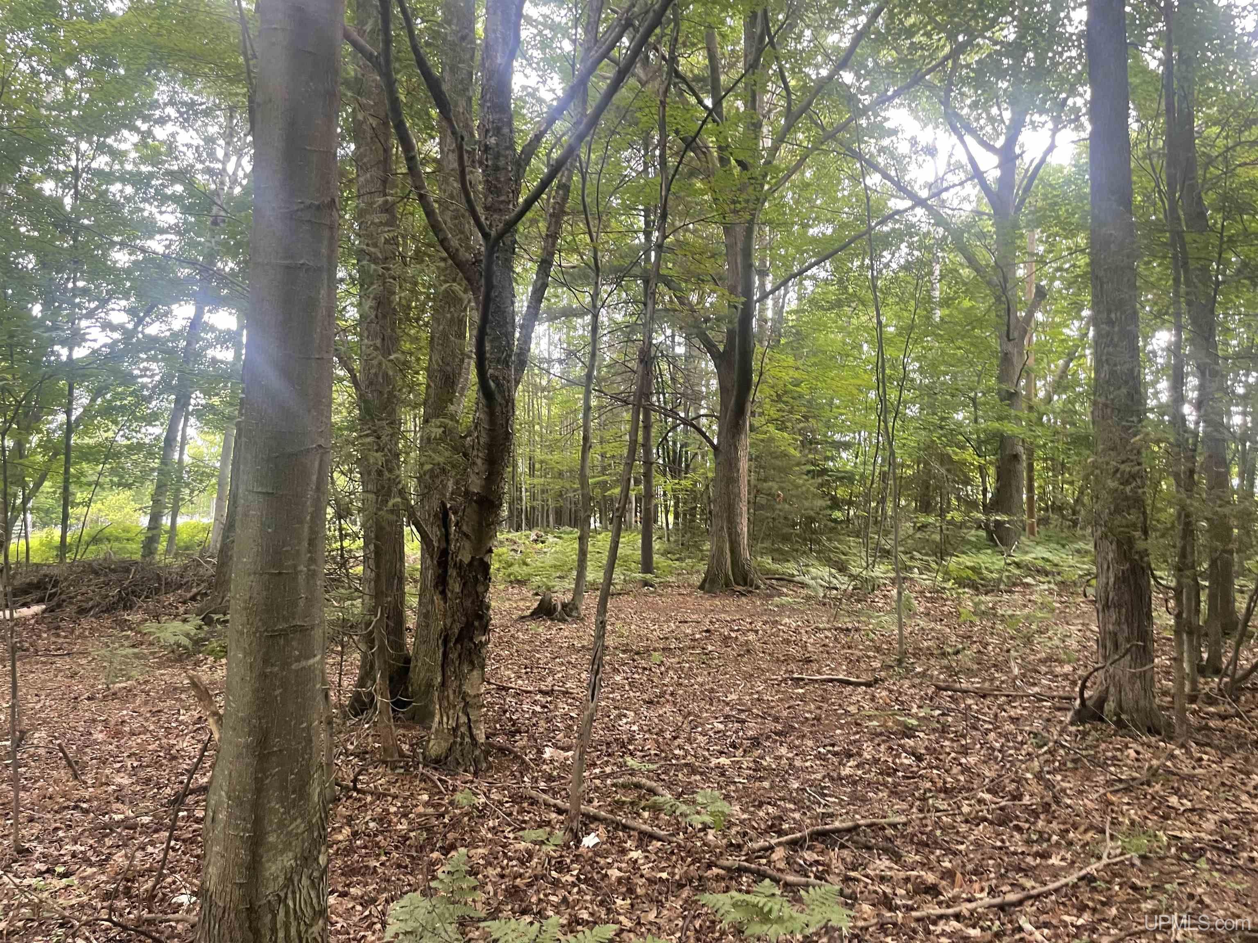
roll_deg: -1.7
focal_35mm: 26
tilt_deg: +3.8
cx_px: 629
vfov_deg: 53.1
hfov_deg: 67.3
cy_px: 472
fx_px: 945
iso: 125
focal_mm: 4.2
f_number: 1.6
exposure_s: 1/79
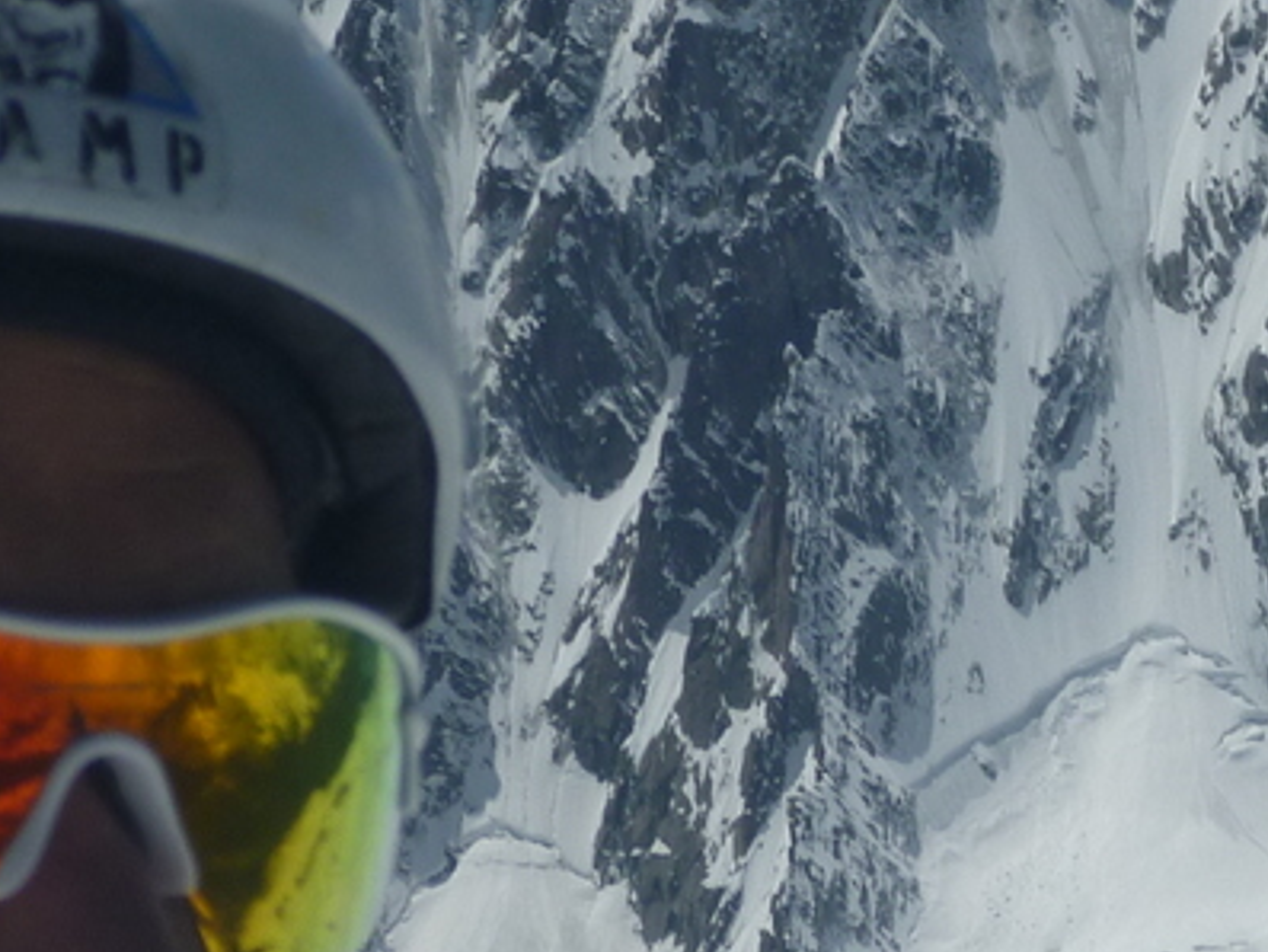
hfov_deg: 13.1
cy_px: 230
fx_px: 5460
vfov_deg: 9.9
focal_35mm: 149
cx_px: 1159
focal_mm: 8.4
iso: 80
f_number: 14
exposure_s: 1/200
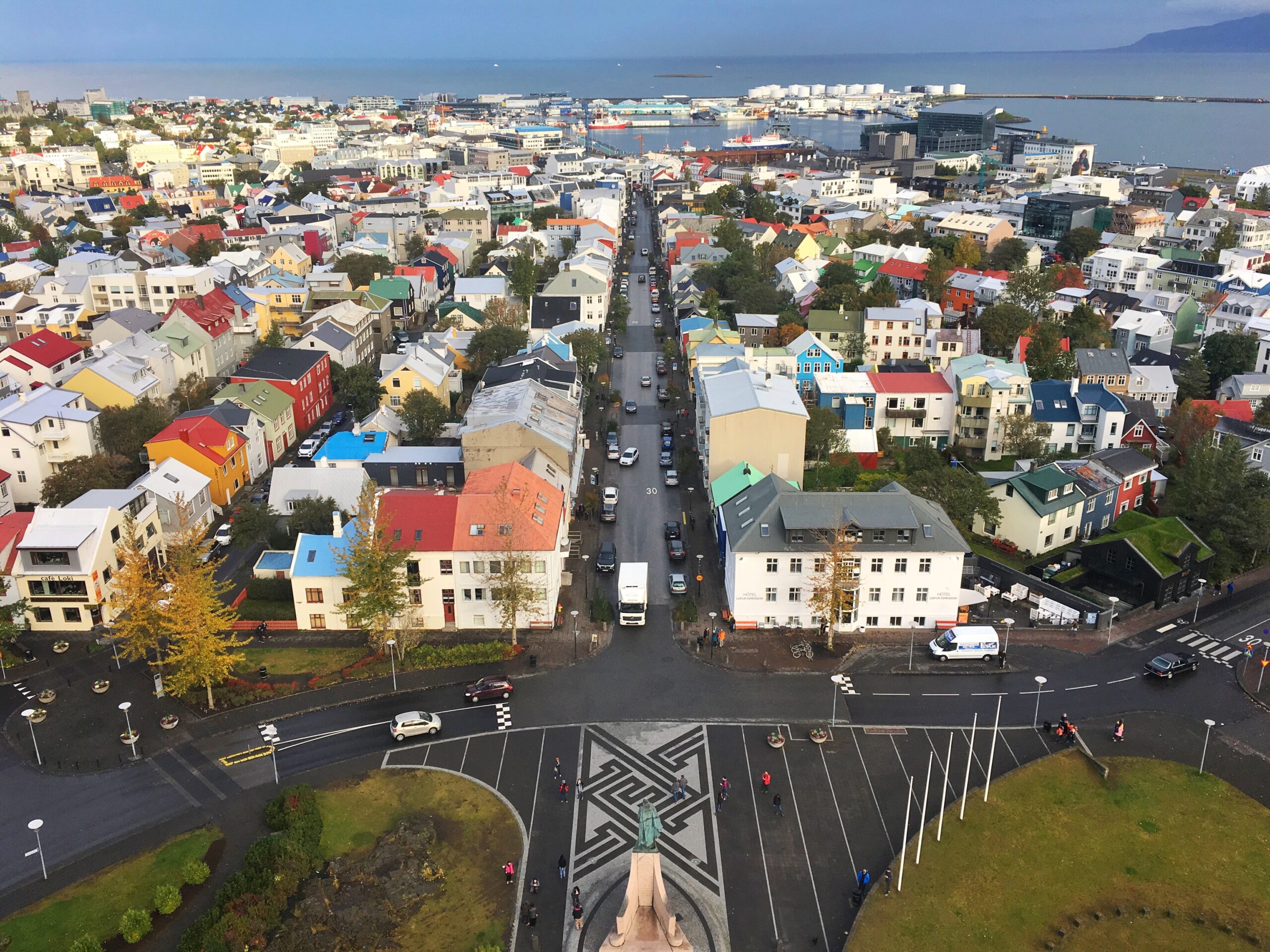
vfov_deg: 48.2
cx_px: 635
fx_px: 1064
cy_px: 476
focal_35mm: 29
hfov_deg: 61.7
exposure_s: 1/549
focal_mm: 4.15
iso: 25
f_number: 2.2
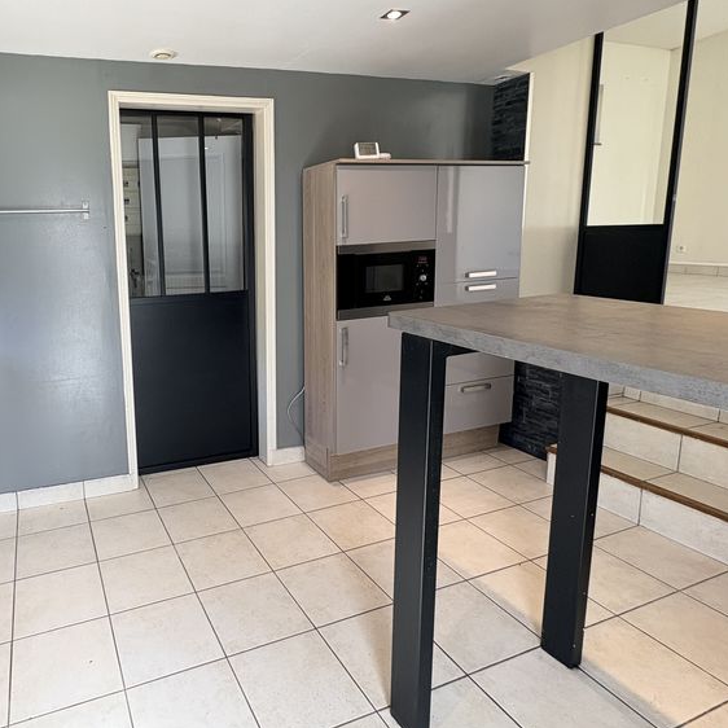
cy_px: 317
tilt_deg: -9.6
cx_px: 210
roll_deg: +1.6
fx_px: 523
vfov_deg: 69.3
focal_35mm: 22
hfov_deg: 66.6
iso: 200
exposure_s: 1/100
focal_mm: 2.22
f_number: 2.2
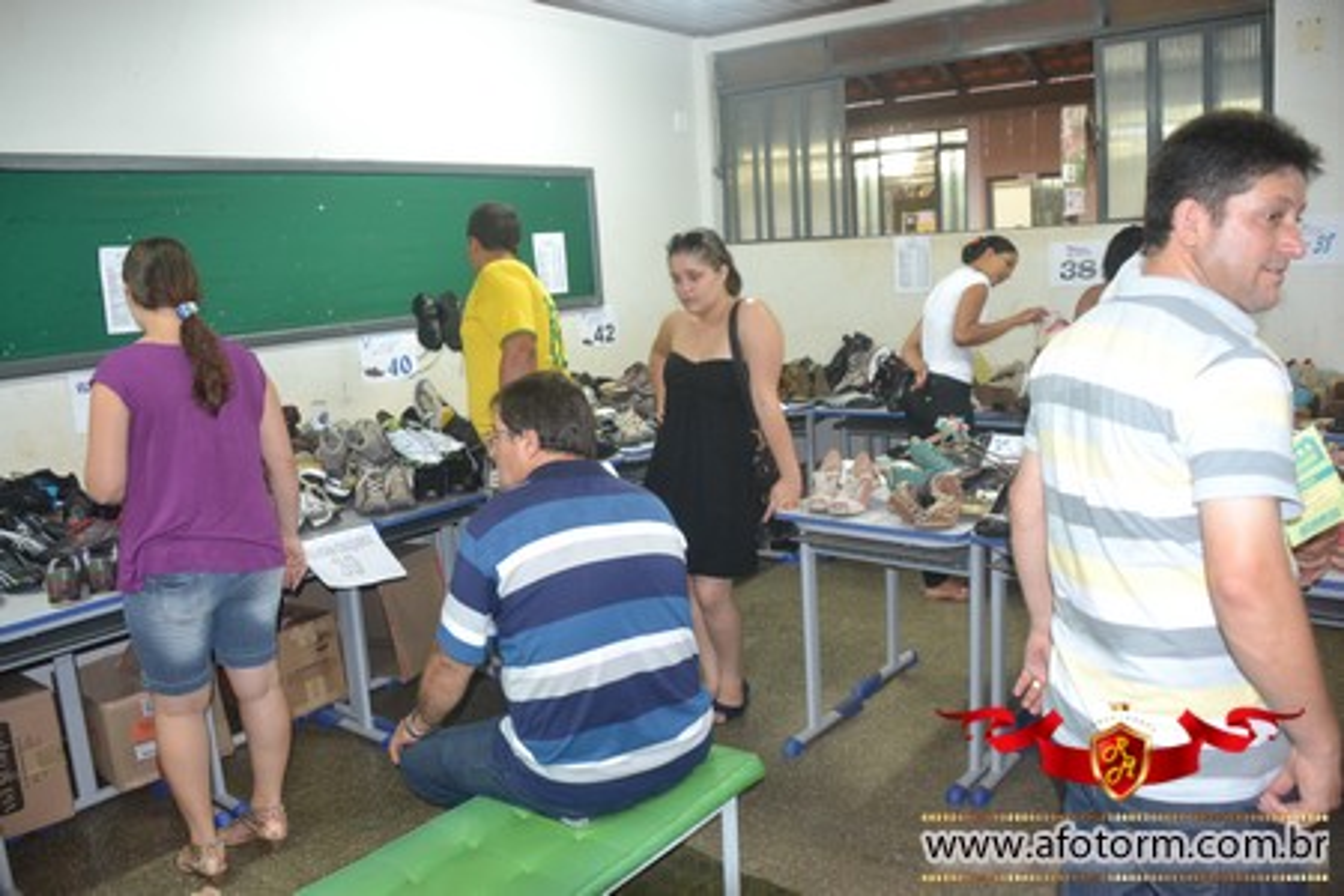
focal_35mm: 30
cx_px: 672
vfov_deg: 43.6
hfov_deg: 61.9
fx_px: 1120
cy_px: 448
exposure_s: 1/60
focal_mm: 20
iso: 1250
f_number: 3.5
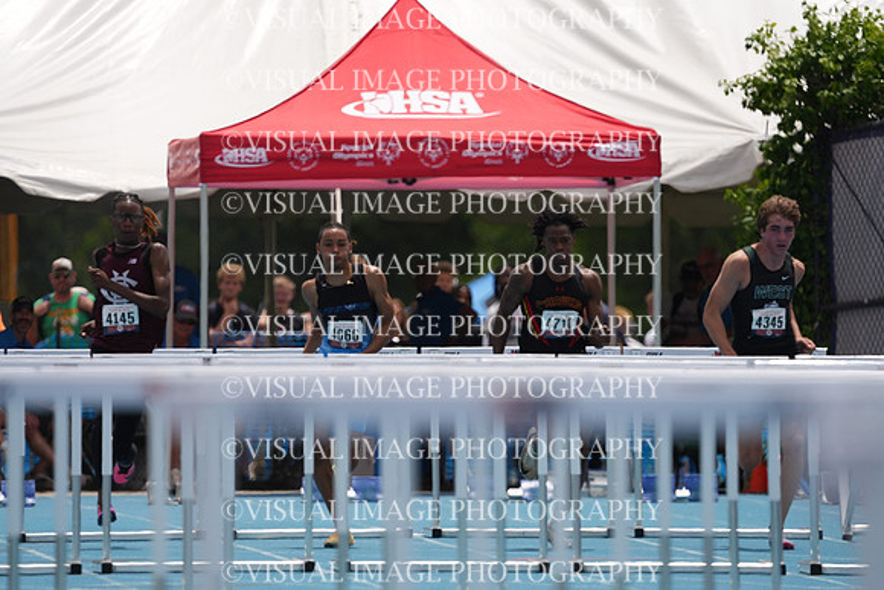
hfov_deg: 3.4
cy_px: 295
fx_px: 14736
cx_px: 442
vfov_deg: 2.3
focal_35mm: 600
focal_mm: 600
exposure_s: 1/4000
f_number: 6.3
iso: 500
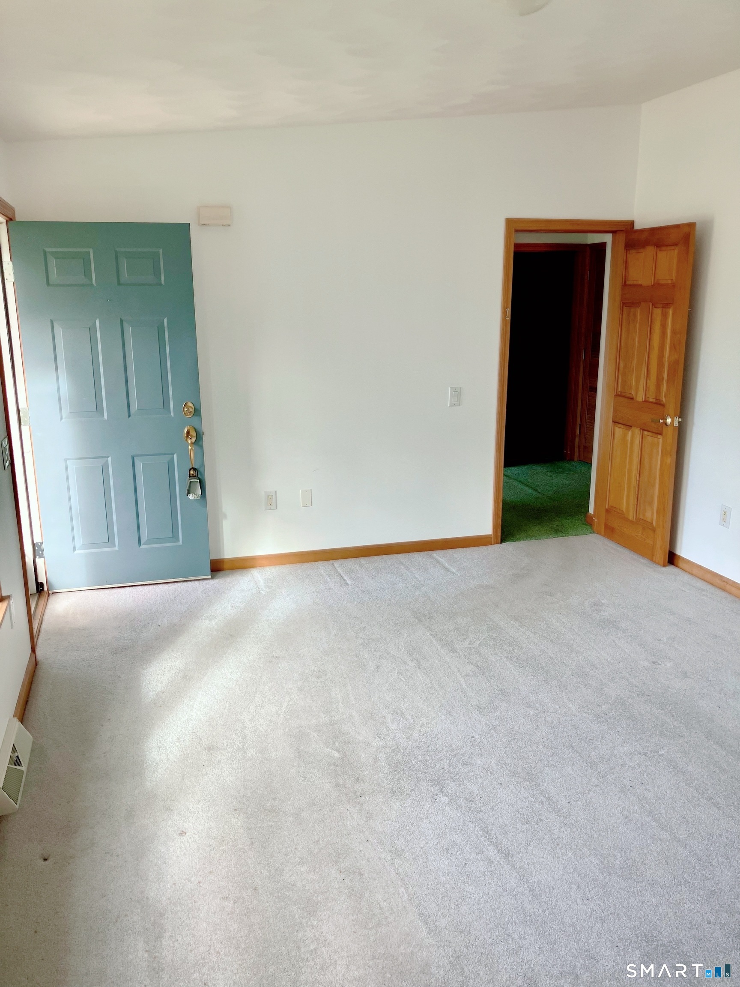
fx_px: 798
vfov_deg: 63.4
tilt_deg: -11.0
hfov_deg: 49.7
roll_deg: +0.1
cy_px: 494
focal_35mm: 28
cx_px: 370
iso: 40
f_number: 1.8
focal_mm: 3.99
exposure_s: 1/121
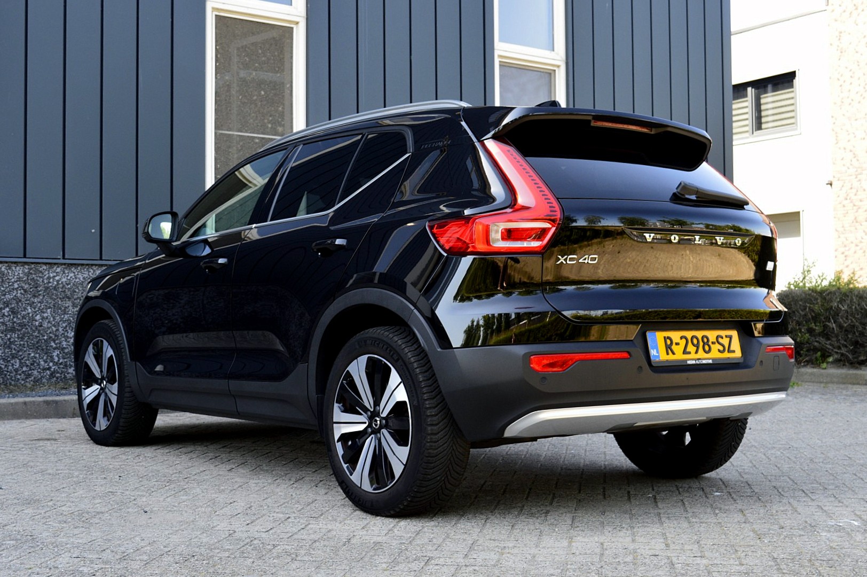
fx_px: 1119
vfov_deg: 28.9
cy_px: 288
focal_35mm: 46
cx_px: 434
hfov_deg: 42.4
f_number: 9
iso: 400
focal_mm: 31
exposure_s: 1/100
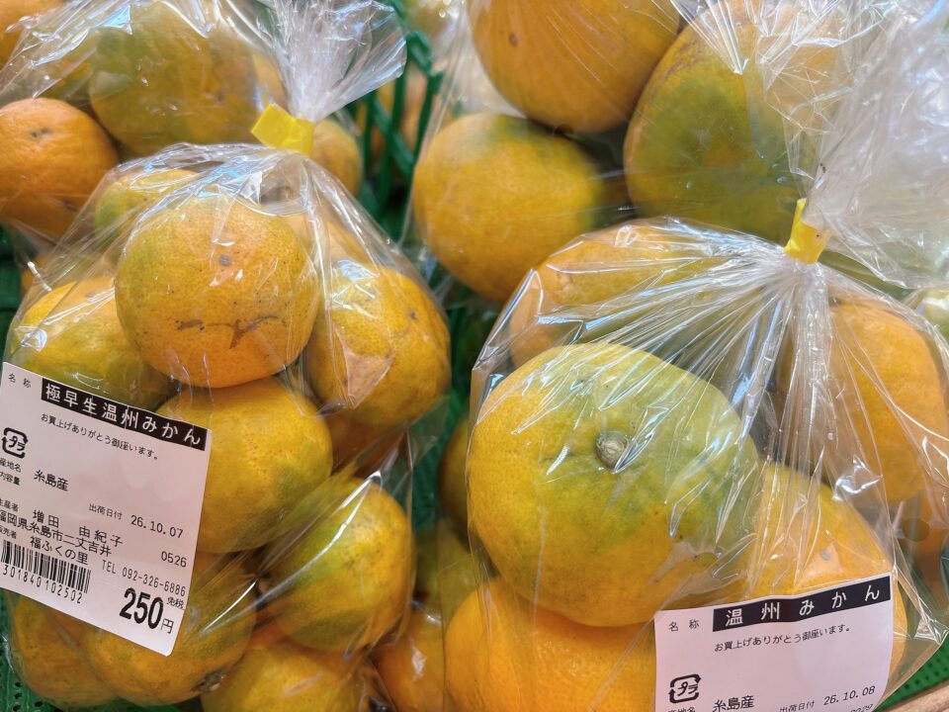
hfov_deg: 67.3
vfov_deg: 53.1
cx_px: 474
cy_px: 356
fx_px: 713
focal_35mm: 26
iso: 80
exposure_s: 1/120
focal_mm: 5.96
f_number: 1.6
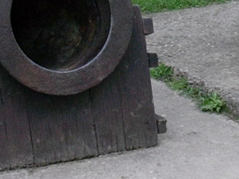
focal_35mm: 154
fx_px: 1063
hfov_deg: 12.5
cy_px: -10
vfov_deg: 9.6
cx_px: 283
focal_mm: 5.6
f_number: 2.7
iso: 70
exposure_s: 1/342
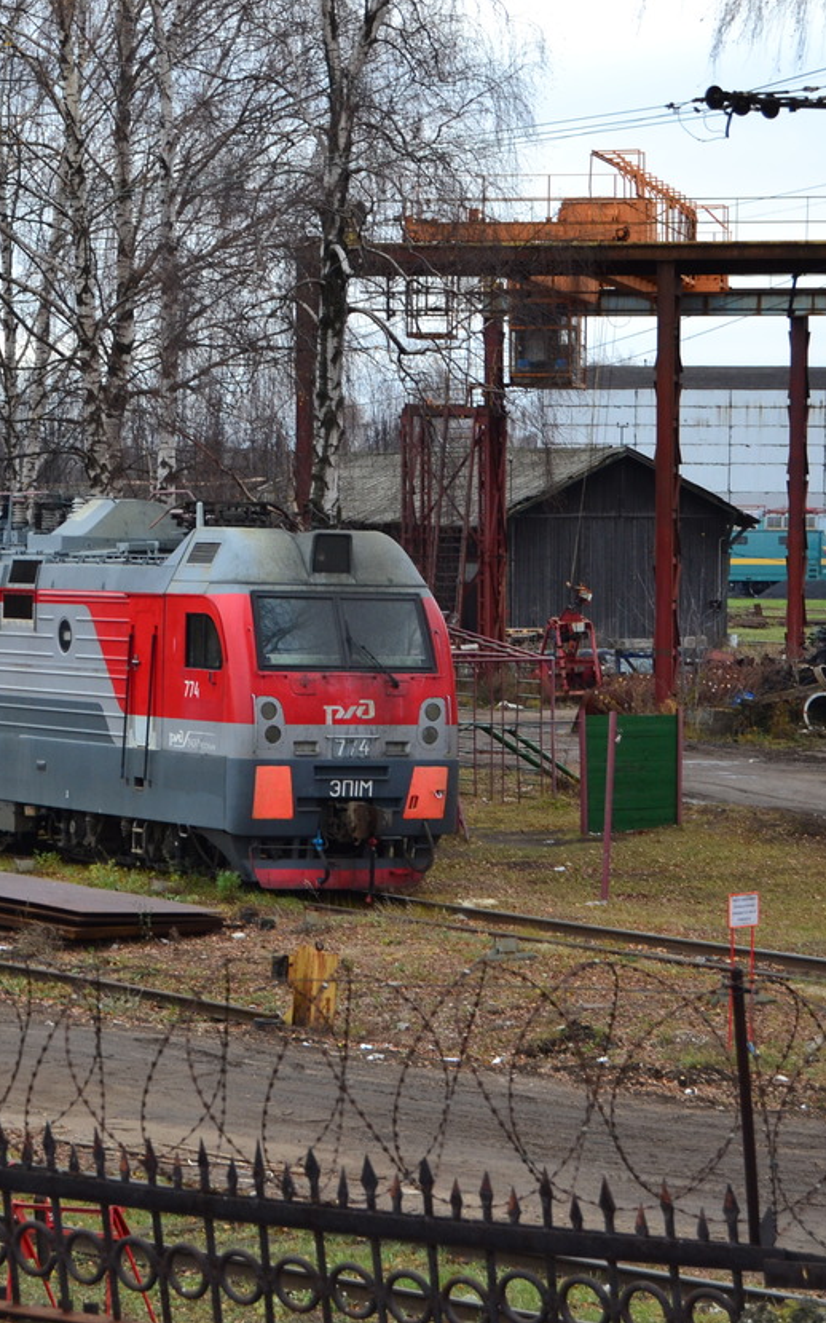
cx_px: 147
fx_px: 4567
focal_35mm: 127
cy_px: 662
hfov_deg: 10.3
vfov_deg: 16.5
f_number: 6.3
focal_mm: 55
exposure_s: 1/160
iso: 400
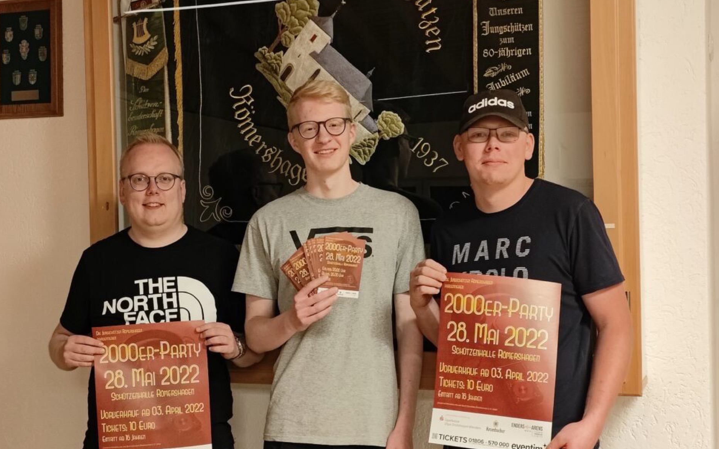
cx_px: 363
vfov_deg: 33.5
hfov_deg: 51.5
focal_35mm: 38
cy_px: 259
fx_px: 745
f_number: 1.8
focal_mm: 6.06
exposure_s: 1/33.3
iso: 445
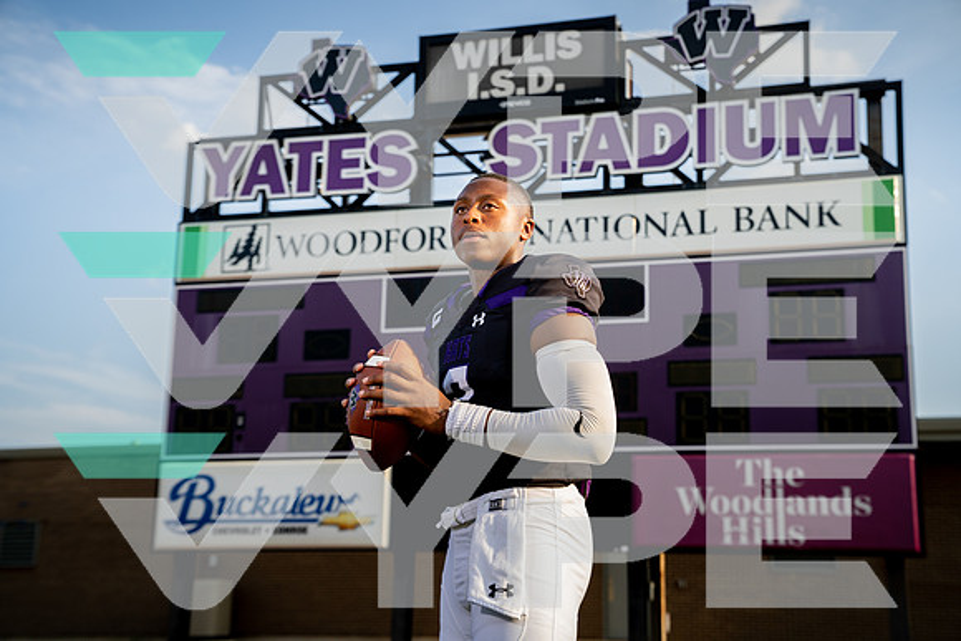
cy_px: 320
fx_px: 1415
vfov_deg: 25.5
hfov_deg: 37.5
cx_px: 480
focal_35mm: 53
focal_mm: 53
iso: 320
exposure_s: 1/800
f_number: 4.5
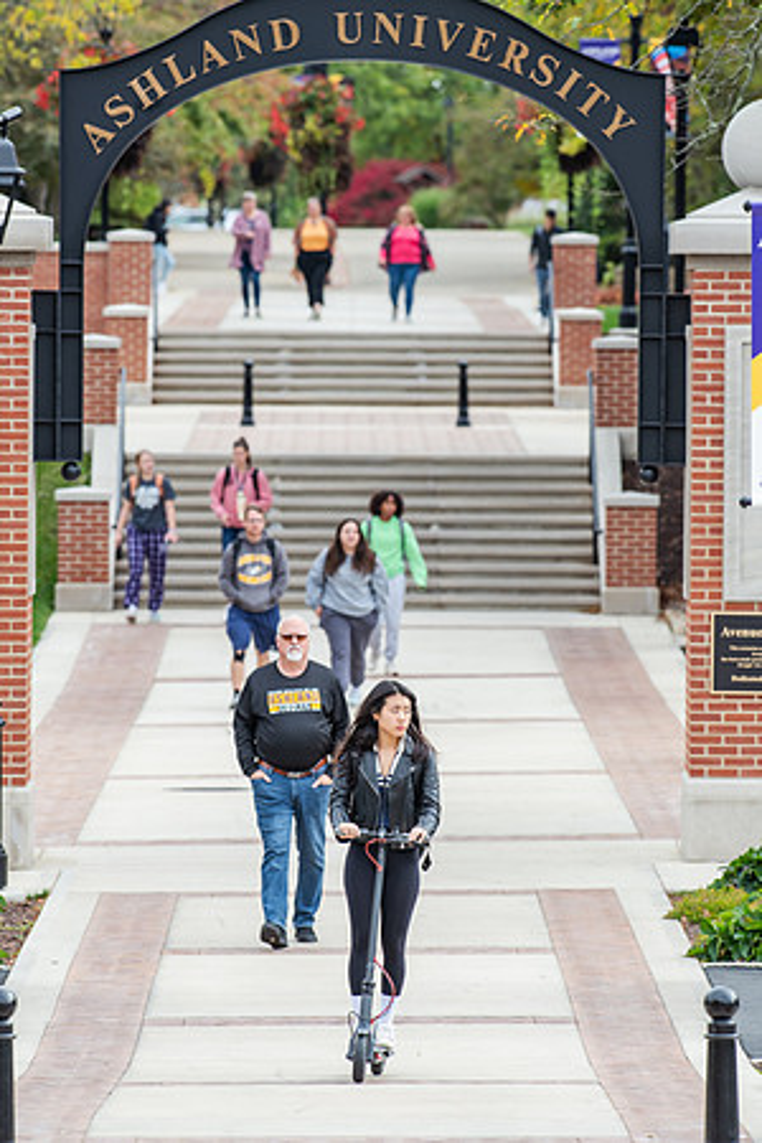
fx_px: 9524
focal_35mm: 300
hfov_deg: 4.6
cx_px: 381
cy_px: 572
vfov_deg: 6.9
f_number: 7.1
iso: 400
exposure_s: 1/320
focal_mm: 300
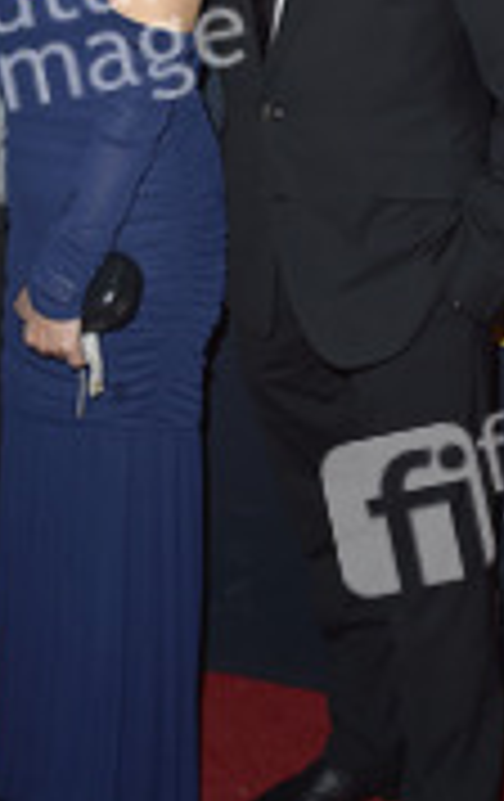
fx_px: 1400
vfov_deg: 31.7
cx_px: 146
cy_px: 266
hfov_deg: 20.3
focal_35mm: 64
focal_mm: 28
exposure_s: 1/250
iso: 250
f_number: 6.3
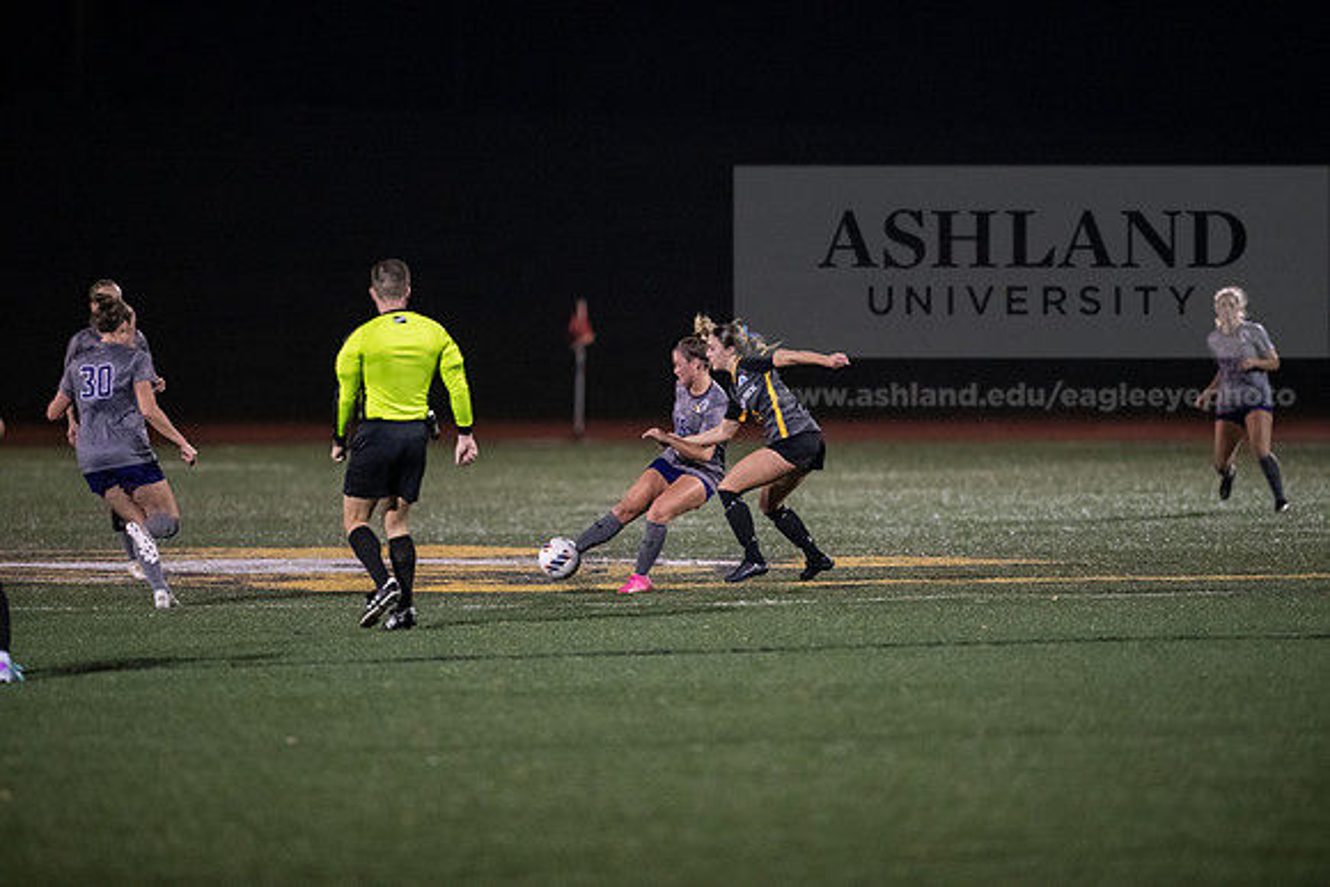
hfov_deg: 6.9
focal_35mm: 300
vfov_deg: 4.6
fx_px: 11085
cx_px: 665
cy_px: 444
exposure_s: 1/1000
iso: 8000
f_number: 2.8
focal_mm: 300
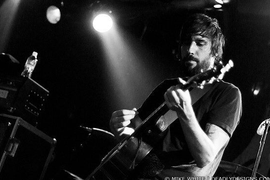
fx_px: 592
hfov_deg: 25.7
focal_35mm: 79
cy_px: 89
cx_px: 132
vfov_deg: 17.3
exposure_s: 1/40
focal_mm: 50
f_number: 1.8
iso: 1000
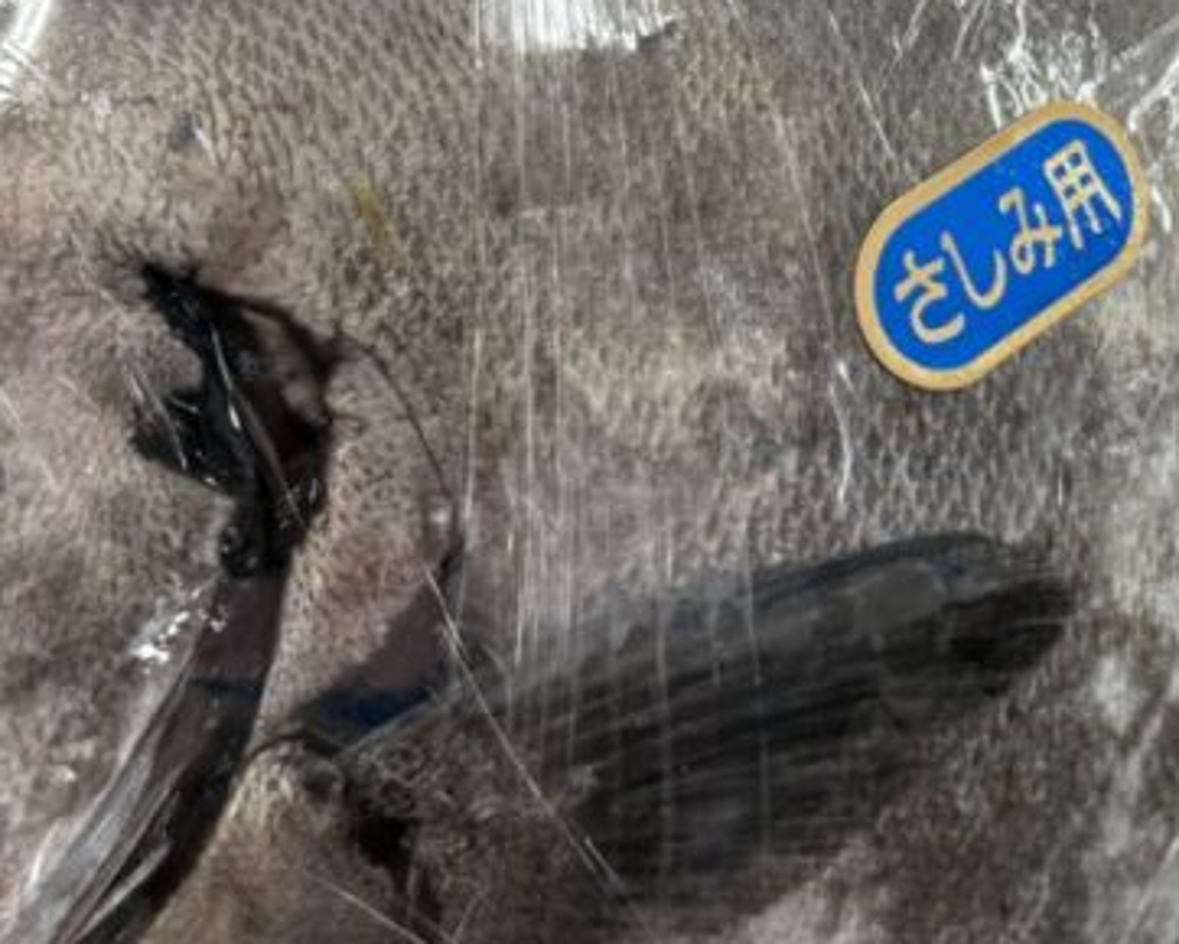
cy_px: 166
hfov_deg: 27.3
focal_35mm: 69
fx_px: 2409
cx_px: 793
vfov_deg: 21.9
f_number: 1.78
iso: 200
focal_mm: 6.76
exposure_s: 1/120
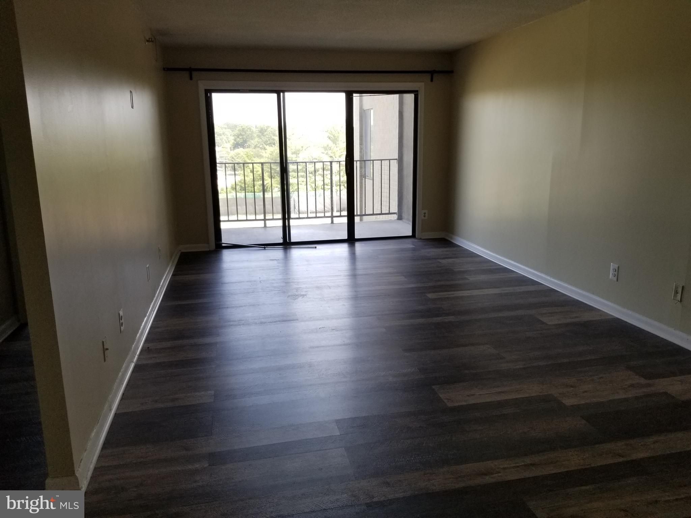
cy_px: 259
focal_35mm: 26
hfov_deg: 67.3
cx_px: 346
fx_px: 519
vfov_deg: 53.1
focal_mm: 4.3
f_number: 1.7
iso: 50
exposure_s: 1/144
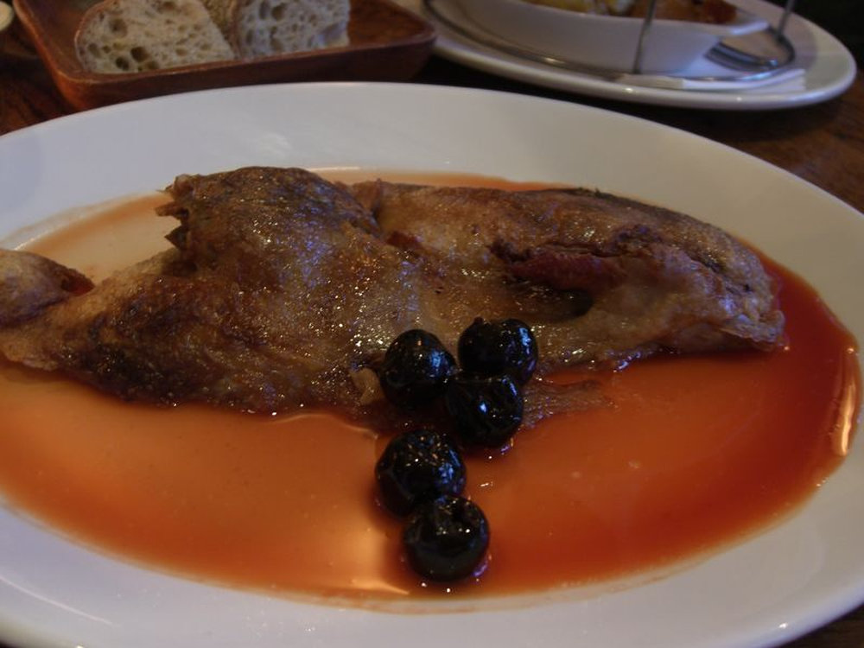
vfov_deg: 37.7
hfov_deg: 49.0
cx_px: 432
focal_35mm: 38
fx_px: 948
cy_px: 324
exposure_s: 1/2
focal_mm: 7.9
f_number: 2.8
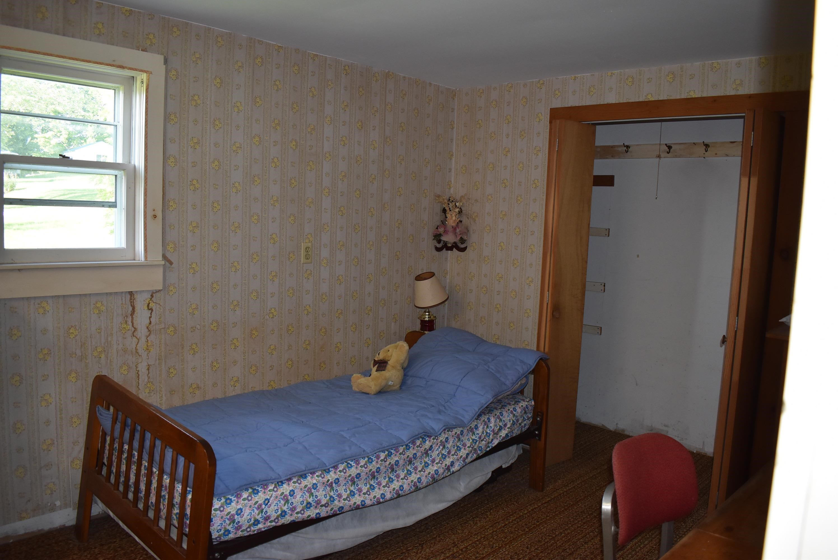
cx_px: 419
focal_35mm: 27
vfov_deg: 48.0
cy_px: 280
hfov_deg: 67.3
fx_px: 629
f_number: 3.5
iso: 800
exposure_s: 1/125
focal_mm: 18
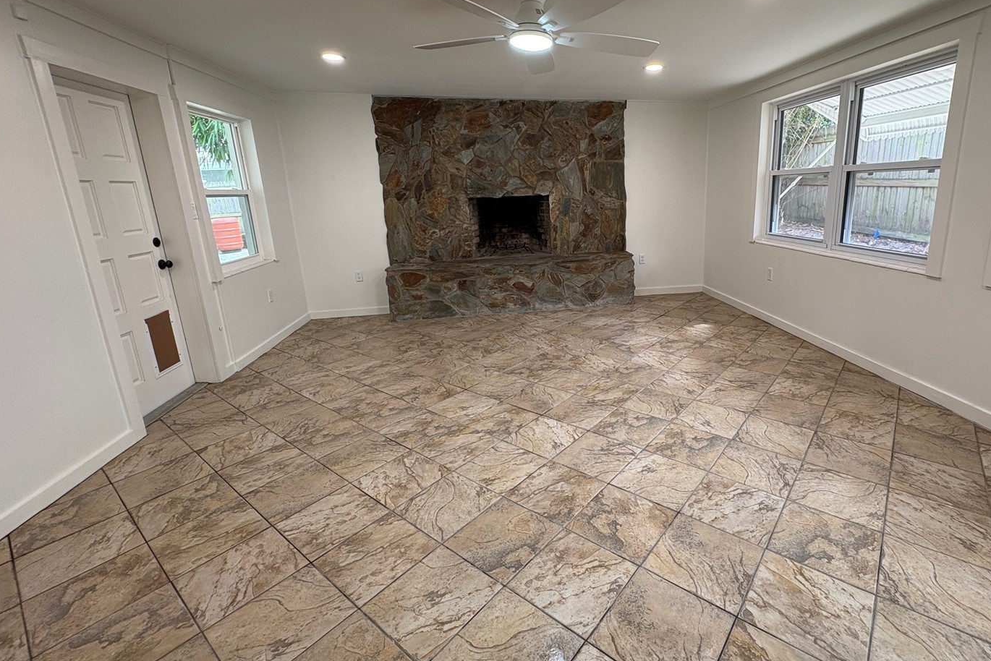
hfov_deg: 92.8
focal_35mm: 17
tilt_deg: -12.7
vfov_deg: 70.3
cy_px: 297
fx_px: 468
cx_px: 560
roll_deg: +2.7
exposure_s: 1/60
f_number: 2.2
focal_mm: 2.22
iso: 100
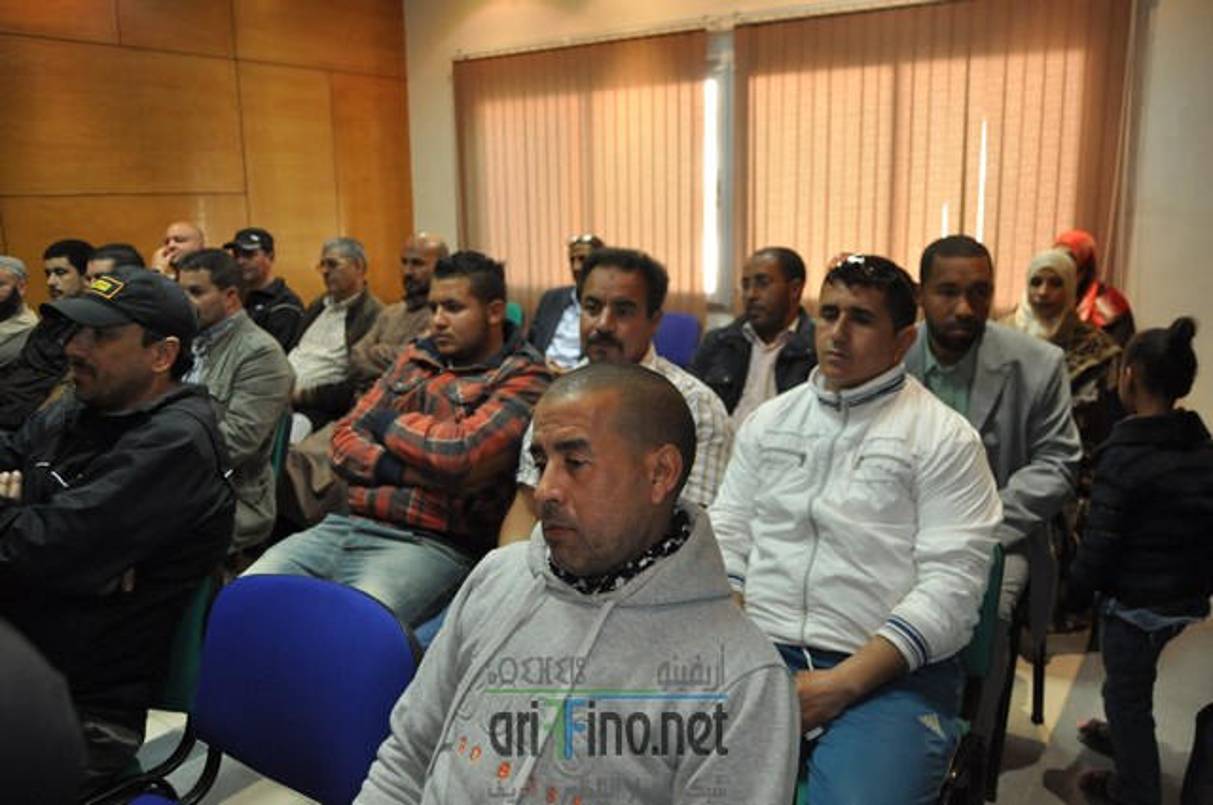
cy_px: 402
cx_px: 606
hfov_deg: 67.4
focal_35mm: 27
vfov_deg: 47.8
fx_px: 909
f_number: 3.5
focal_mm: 18
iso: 800
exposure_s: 1/100
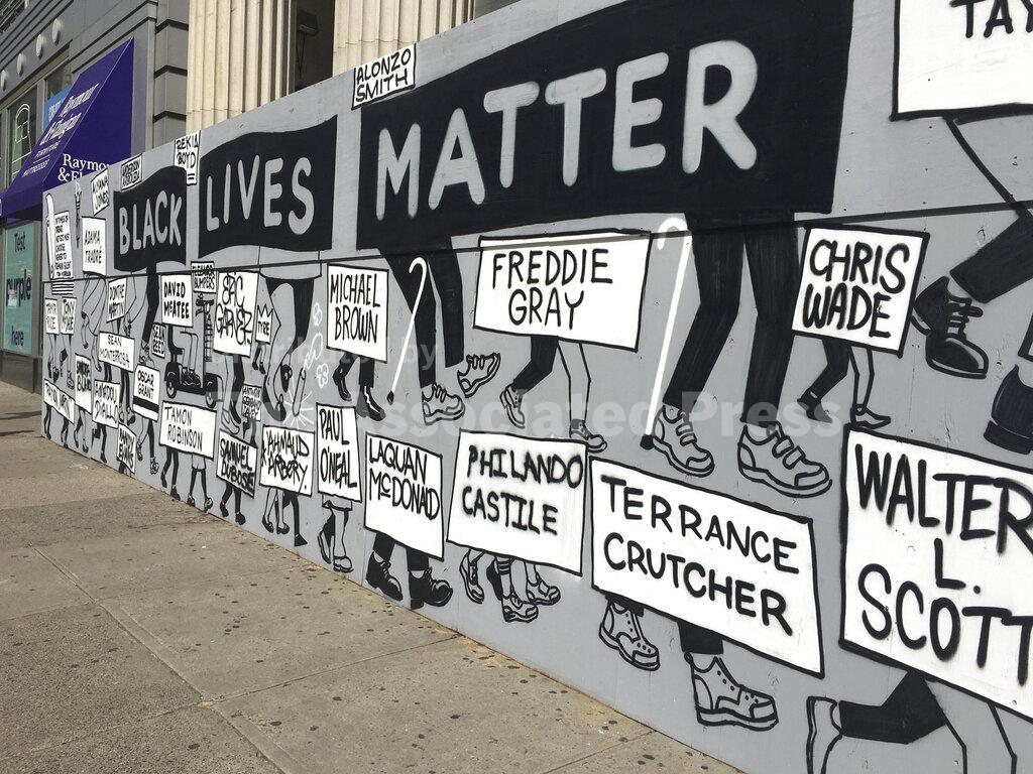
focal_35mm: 29
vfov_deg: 48.2
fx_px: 865
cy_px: 387
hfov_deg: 61.7
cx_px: 516
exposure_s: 1/2959
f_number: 2.2
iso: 25
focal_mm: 4.15
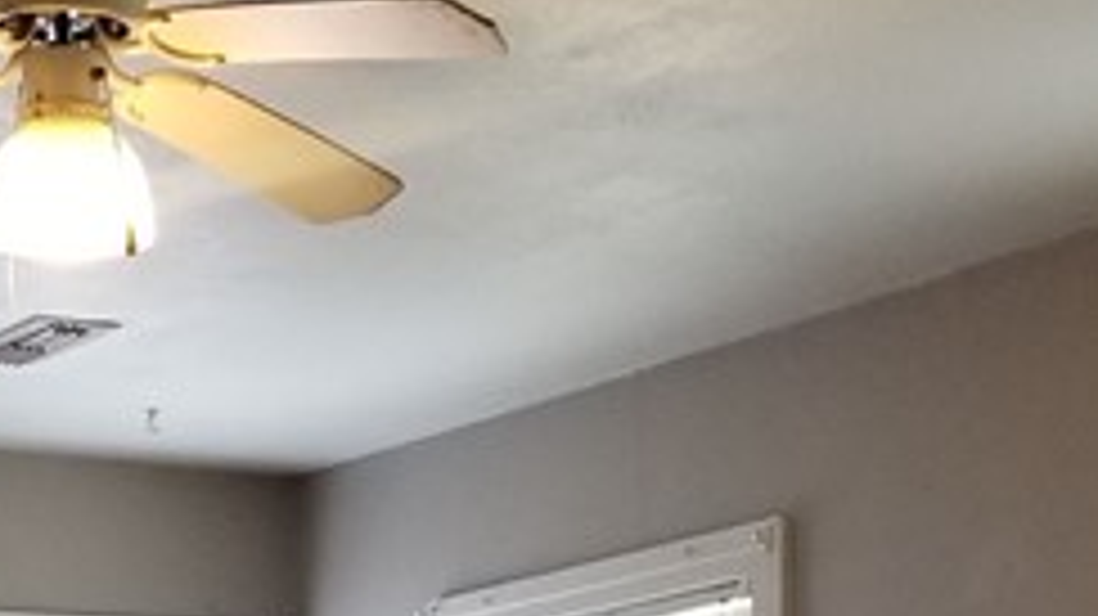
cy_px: 1425
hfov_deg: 17.9
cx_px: 225
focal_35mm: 119
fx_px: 3463
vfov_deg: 9.2
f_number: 1.7
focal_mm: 4.3
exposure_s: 1/60
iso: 200
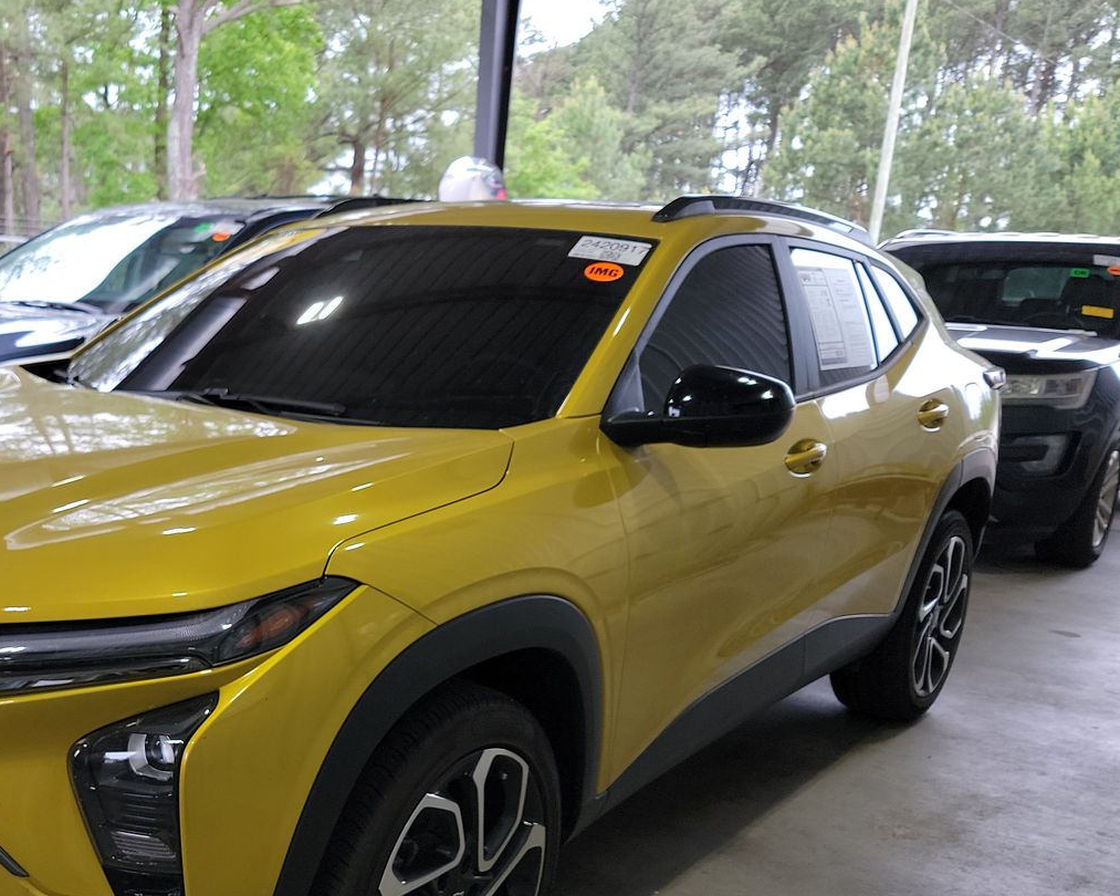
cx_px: 286
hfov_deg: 47.4
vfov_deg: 39.5
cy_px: 614
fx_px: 1226
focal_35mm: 37
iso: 93
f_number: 1.8
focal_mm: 6.7
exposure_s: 1/59
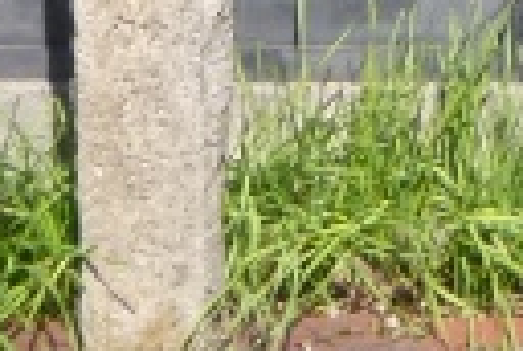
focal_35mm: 315
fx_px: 4587
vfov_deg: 4.1
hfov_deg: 6.0
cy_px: -1077
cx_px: 1577
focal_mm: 6.8
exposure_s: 1/320
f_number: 4.5
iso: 100
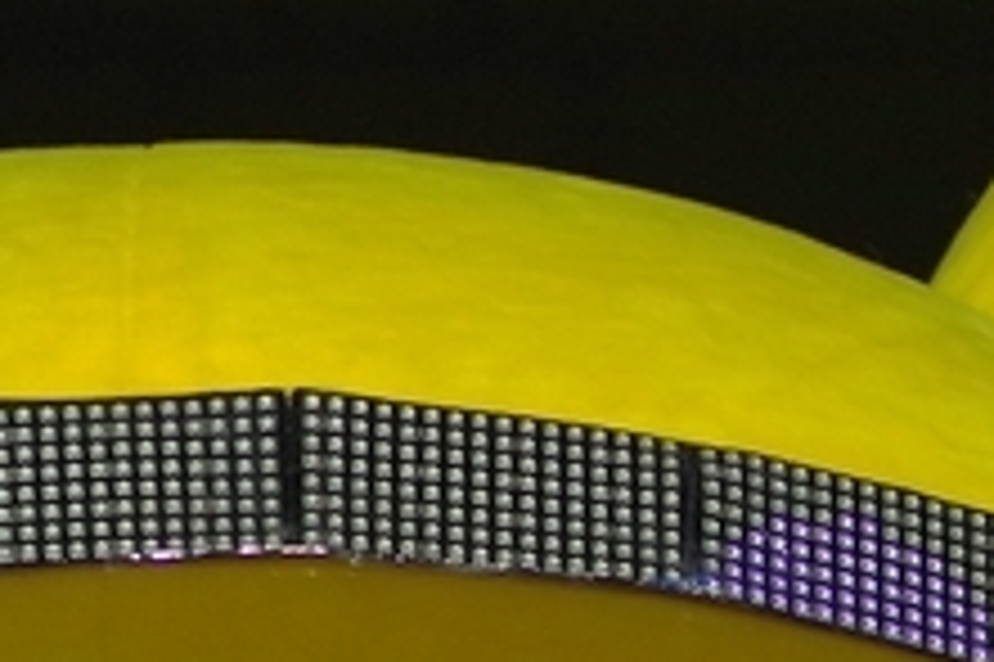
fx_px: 30369
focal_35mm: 1101
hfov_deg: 1.9
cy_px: 1464
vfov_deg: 1.2
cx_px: 54
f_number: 5.6
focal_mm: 135
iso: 400
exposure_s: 1/100
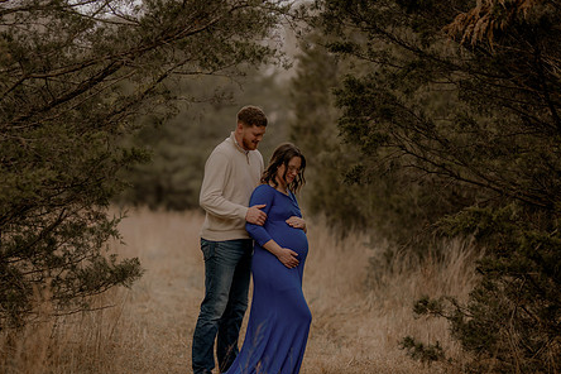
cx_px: 217
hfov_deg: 18.4
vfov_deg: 12.3
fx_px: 1730
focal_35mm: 111
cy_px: 218
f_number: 1.4
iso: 200
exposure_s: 1/1250
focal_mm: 85
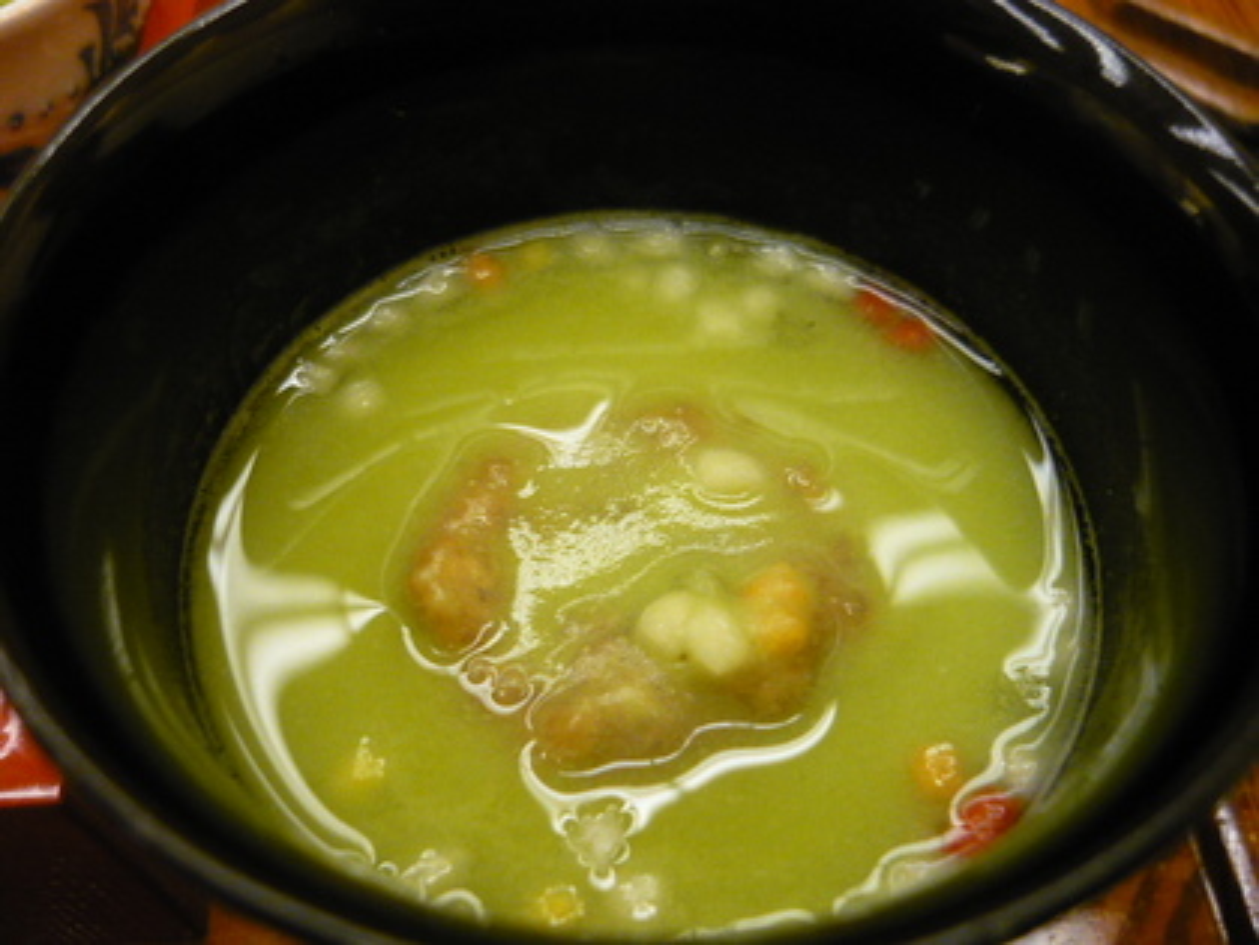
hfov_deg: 55.4
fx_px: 1200
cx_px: 630
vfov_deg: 42.9
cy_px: 472
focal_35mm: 33
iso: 400
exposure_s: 1/10
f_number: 2.8
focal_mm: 5.5
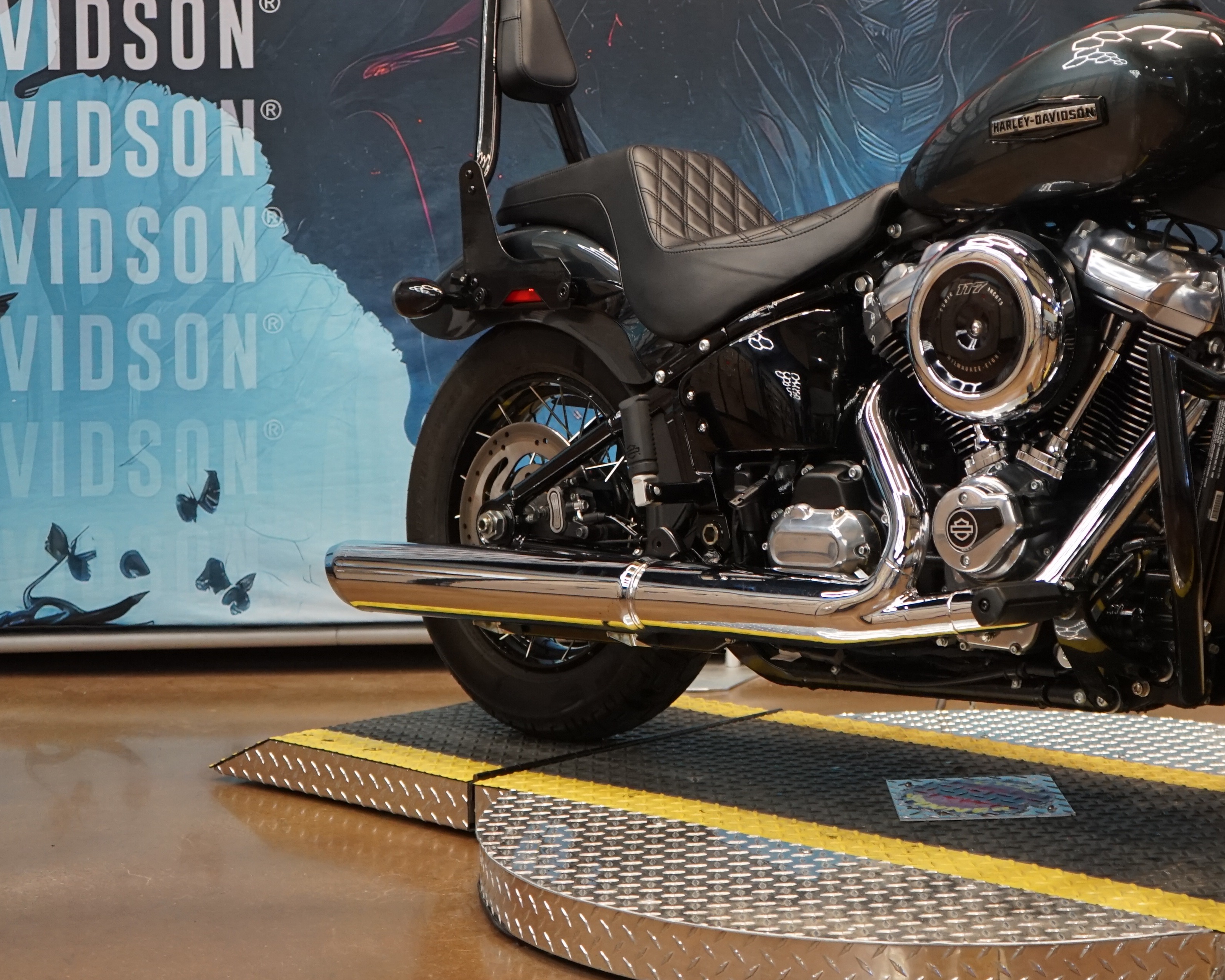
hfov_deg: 31.8
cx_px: 953
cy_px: 324
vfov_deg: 26.1
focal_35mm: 58
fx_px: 2103
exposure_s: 1/160
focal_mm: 33
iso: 1250
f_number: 4
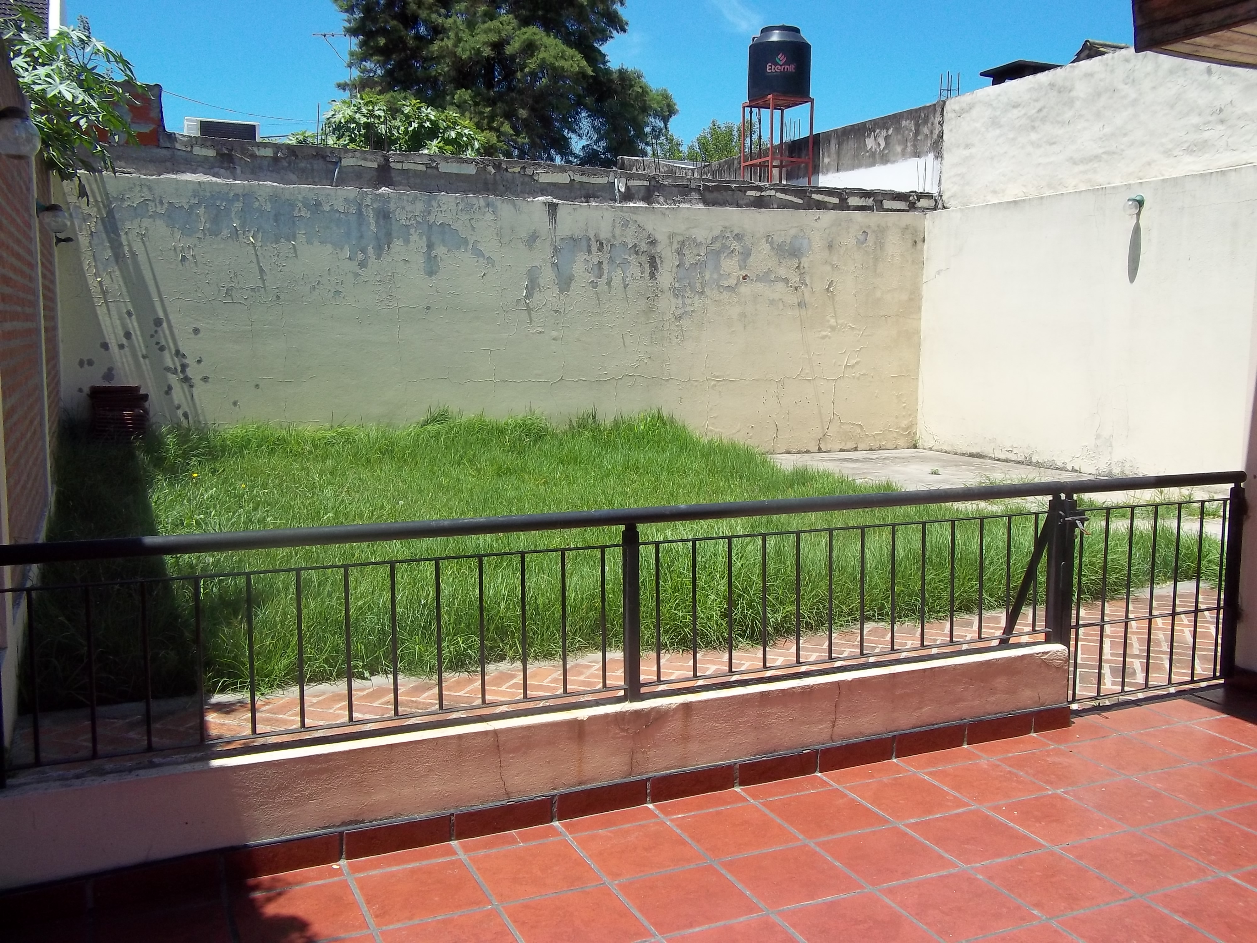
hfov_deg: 56.8
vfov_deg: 44.2
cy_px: 472
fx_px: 1162
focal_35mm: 32
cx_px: 628
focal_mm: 5.7
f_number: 5.5
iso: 80
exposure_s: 1/320
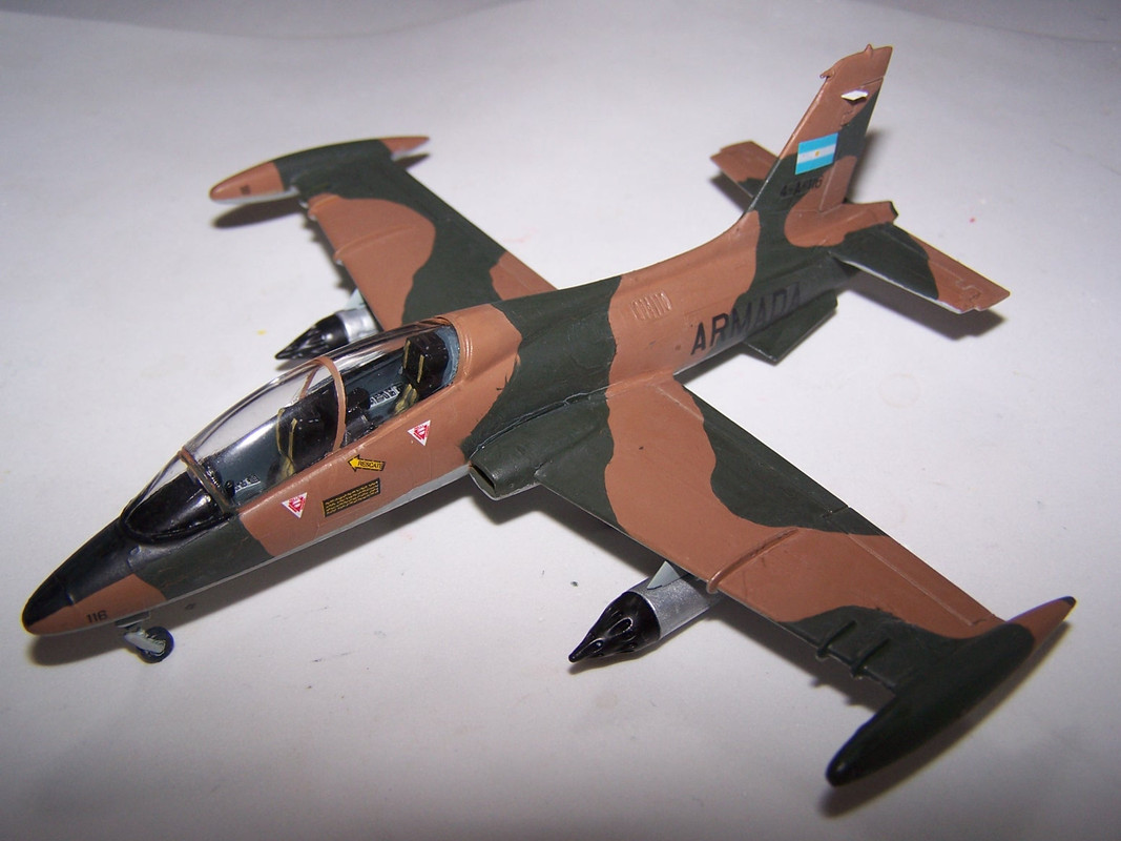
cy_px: 420
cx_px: 560
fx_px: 1230
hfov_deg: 49.0
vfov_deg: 37.7
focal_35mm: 38
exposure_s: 1/60
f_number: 2.8
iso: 80
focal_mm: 6.3
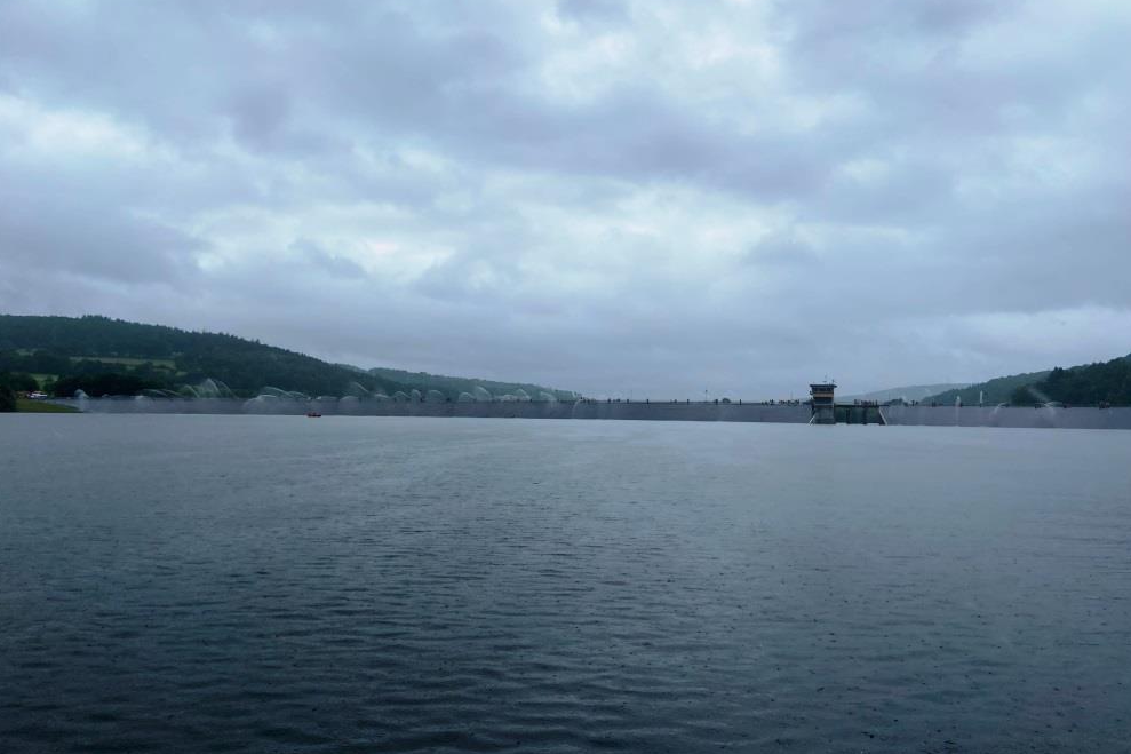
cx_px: 578
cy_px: 354
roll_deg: -1.4
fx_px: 879
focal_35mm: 28
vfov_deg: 46.4
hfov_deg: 65.5
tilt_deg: +3.1
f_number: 1.8
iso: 32
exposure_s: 1/1429
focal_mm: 4.25
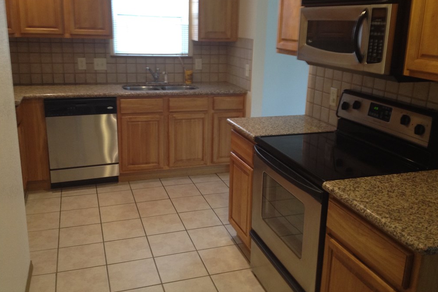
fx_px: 450
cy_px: 126
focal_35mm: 37
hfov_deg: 51.9
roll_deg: -2.1
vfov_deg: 35.9
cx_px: 219
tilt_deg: -17.8
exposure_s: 1/20
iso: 80
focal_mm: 4.28
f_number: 2.4
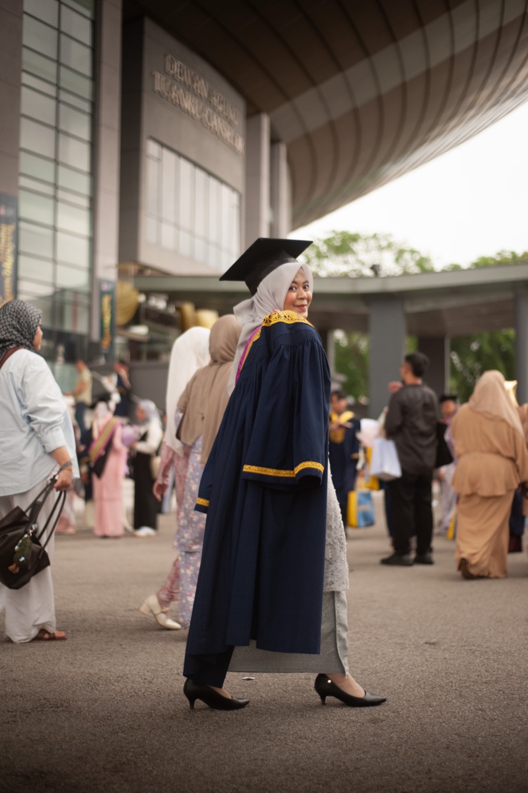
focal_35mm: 50
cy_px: 396
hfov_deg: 27.0
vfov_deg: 39.6
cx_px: 264
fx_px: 1101
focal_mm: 50
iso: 360
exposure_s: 1/800
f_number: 1.8
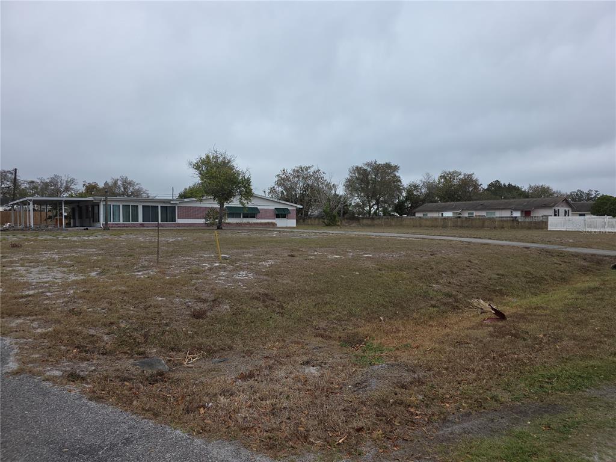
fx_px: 409
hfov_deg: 73.9
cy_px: 231
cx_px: 308
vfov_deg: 58.9
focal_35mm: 23
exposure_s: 1/468
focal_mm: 6.3
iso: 12
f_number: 1.7
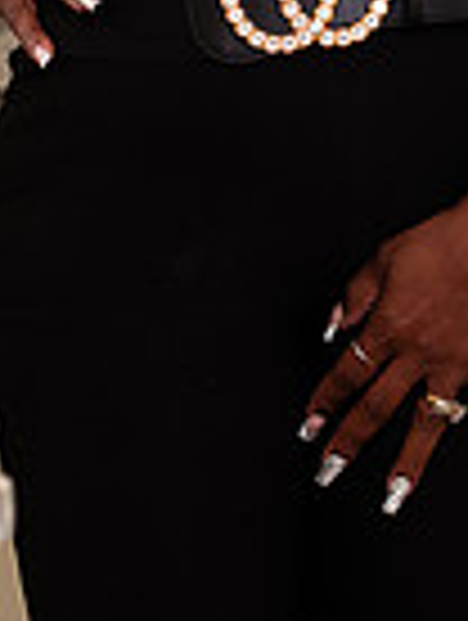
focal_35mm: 266
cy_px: -356
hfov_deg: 5.6
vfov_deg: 7.3
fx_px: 4780
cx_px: 279
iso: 50
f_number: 2.8
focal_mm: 85
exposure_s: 1/160
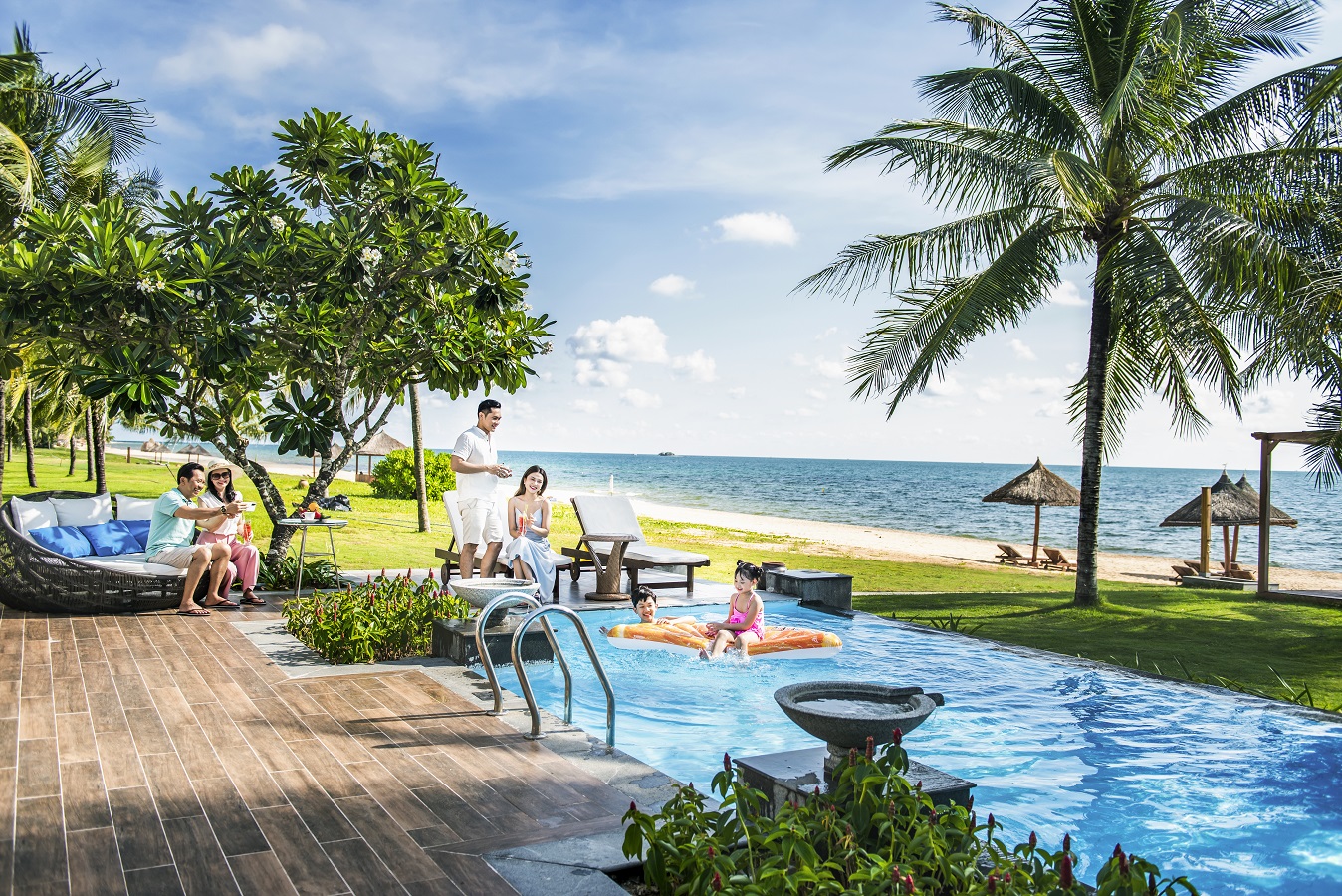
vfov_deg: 42.4
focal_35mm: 31
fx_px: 1156
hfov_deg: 60.3
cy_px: 448
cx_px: 671
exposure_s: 1/1250
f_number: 4
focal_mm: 31
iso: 100
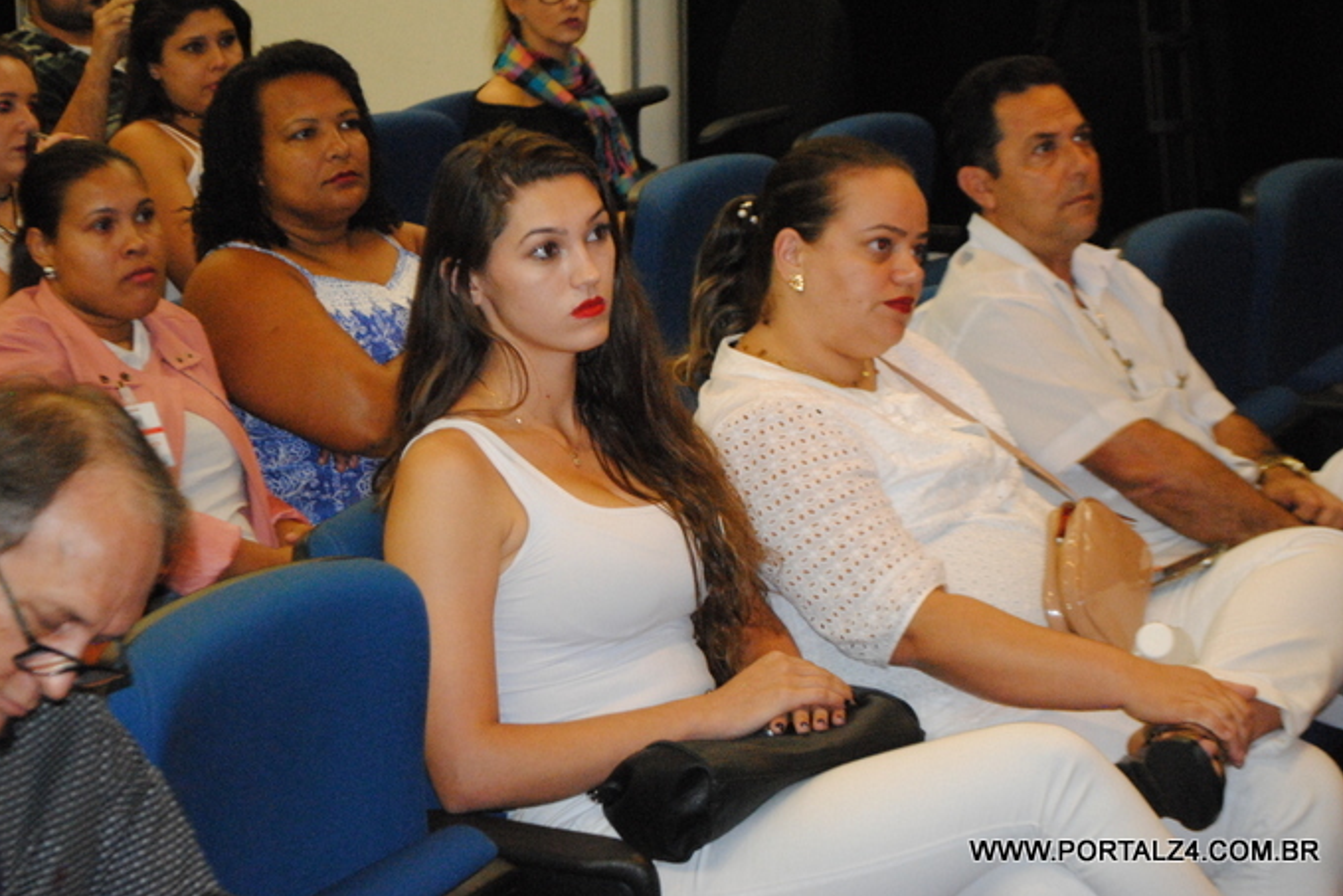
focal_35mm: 92
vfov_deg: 14.9
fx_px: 3433
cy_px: 370
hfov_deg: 22.1
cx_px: 570
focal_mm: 52
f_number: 5.6
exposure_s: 1/30
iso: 1600
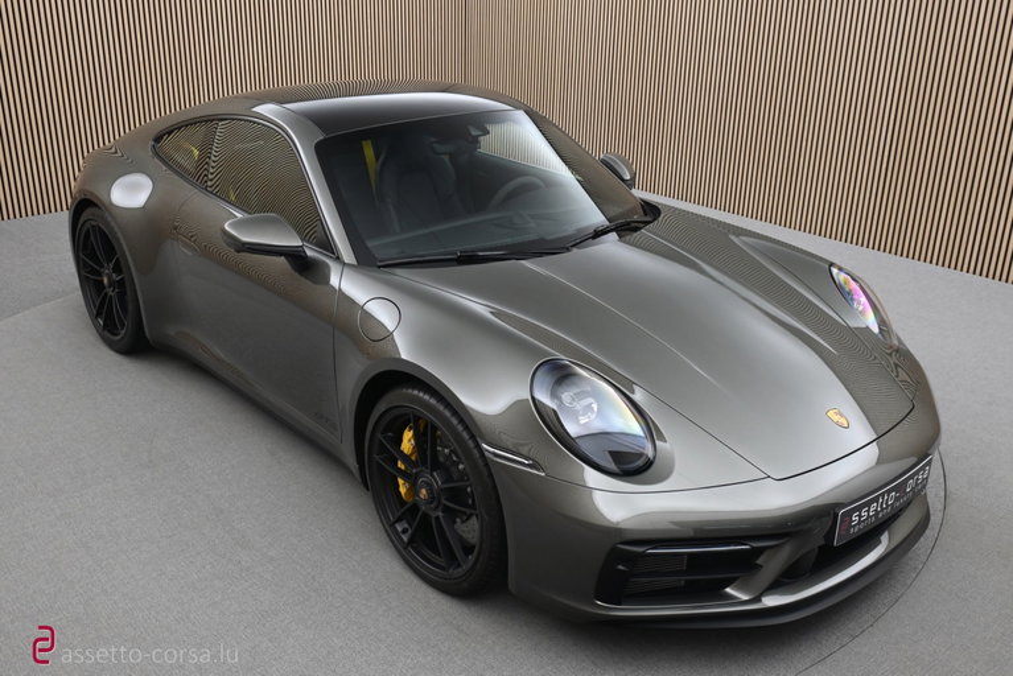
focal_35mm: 34
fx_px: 971
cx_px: 506
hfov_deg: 55.1
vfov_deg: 38.4
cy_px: 338
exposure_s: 1/40
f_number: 4.2
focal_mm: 23
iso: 450
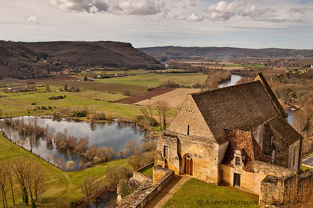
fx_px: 313
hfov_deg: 53.2
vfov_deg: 36.8
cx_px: 156
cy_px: 104
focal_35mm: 36
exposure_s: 1/350
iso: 200
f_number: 9.5
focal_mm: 24
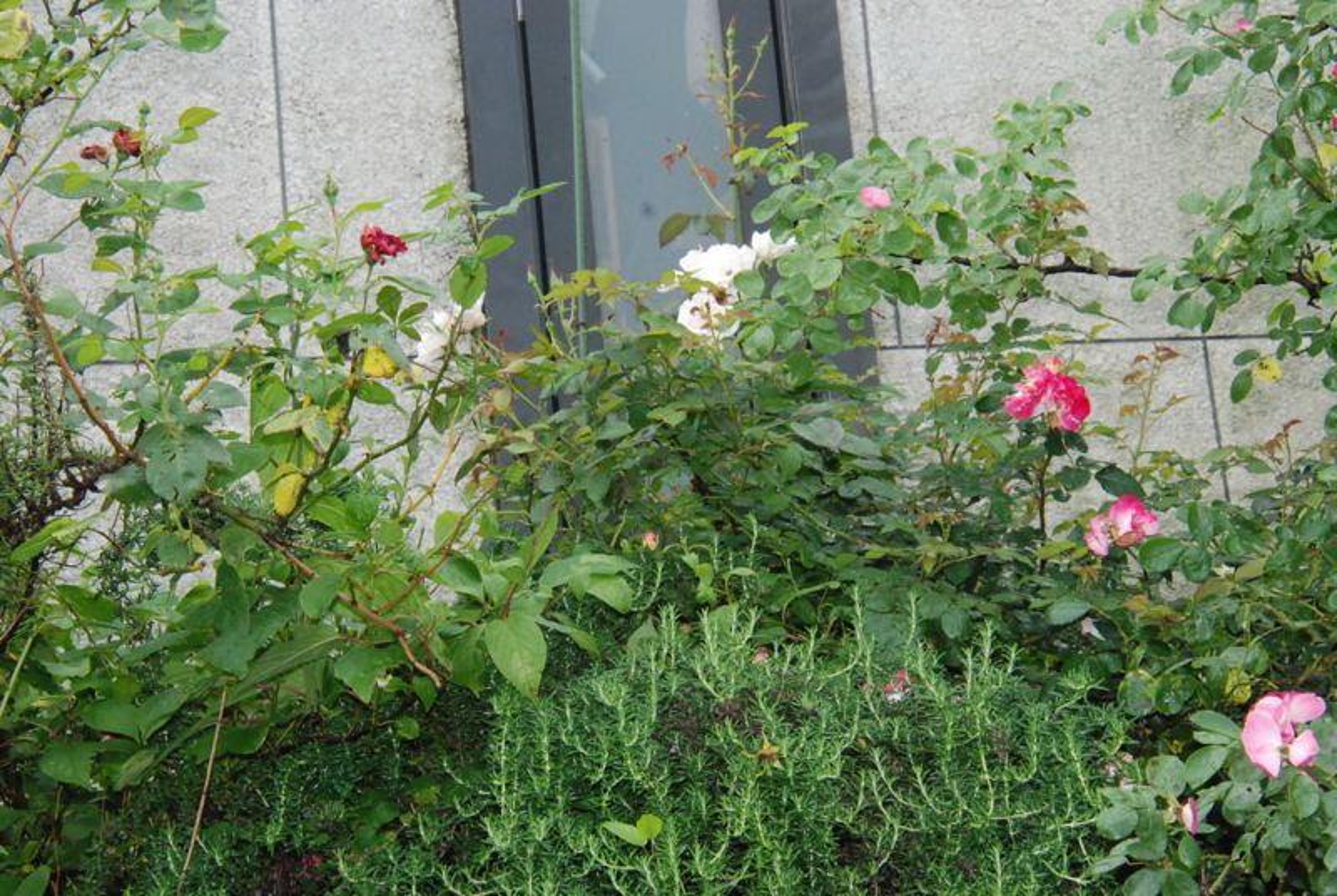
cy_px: 448
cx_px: 668
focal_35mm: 123
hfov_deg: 16.6
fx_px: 4575
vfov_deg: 11.2
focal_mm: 82
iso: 1600
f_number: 14
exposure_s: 1/200
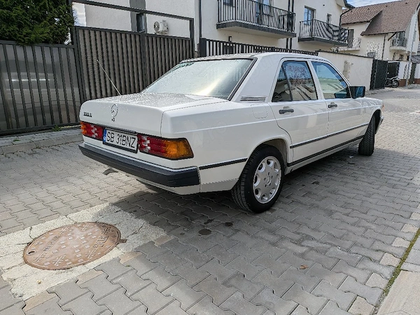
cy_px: 158
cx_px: 210
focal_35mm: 24
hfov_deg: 71.6
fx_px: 291
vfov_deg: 56.8
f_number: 1.7
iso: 24
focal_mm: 4.53
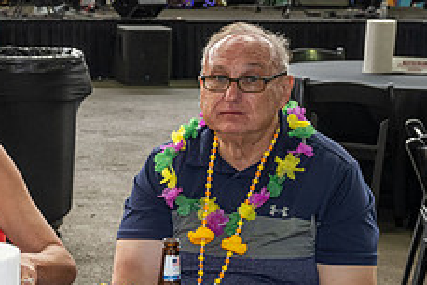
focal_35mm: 104
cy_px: 223
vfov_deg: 13.1
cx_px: -52
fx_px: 1234
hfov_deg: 18.8
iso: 720
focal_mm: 41
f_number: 6.3
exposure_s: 1/60
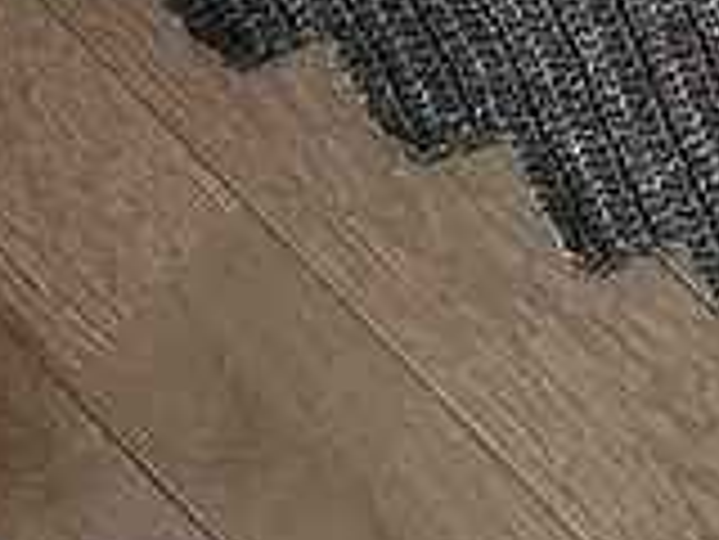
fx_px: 2409
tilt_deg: -80.7
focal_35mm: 116
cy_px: -112
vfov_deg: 12.5
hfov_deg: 16.3
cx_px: 872
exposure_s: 1/17
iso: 320
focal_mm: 4.15
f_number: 2.2
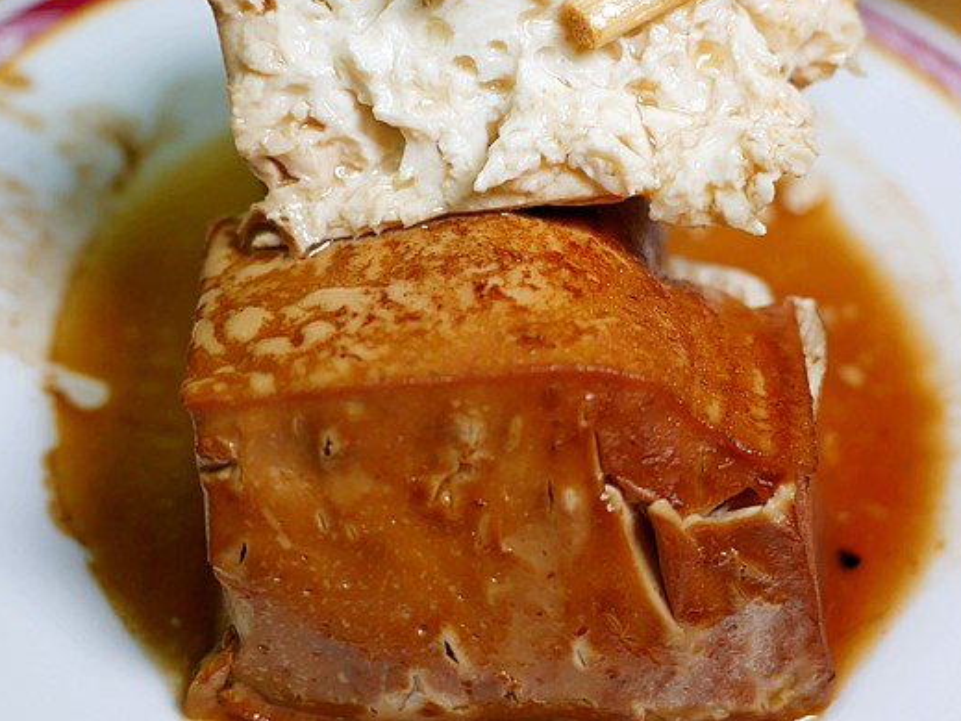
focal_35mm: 54
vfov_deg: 26.7
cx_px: 522
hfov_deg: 35.5
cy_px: 201
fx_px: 1499
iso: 200
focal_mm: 14
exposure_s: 1/320
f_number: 2.5
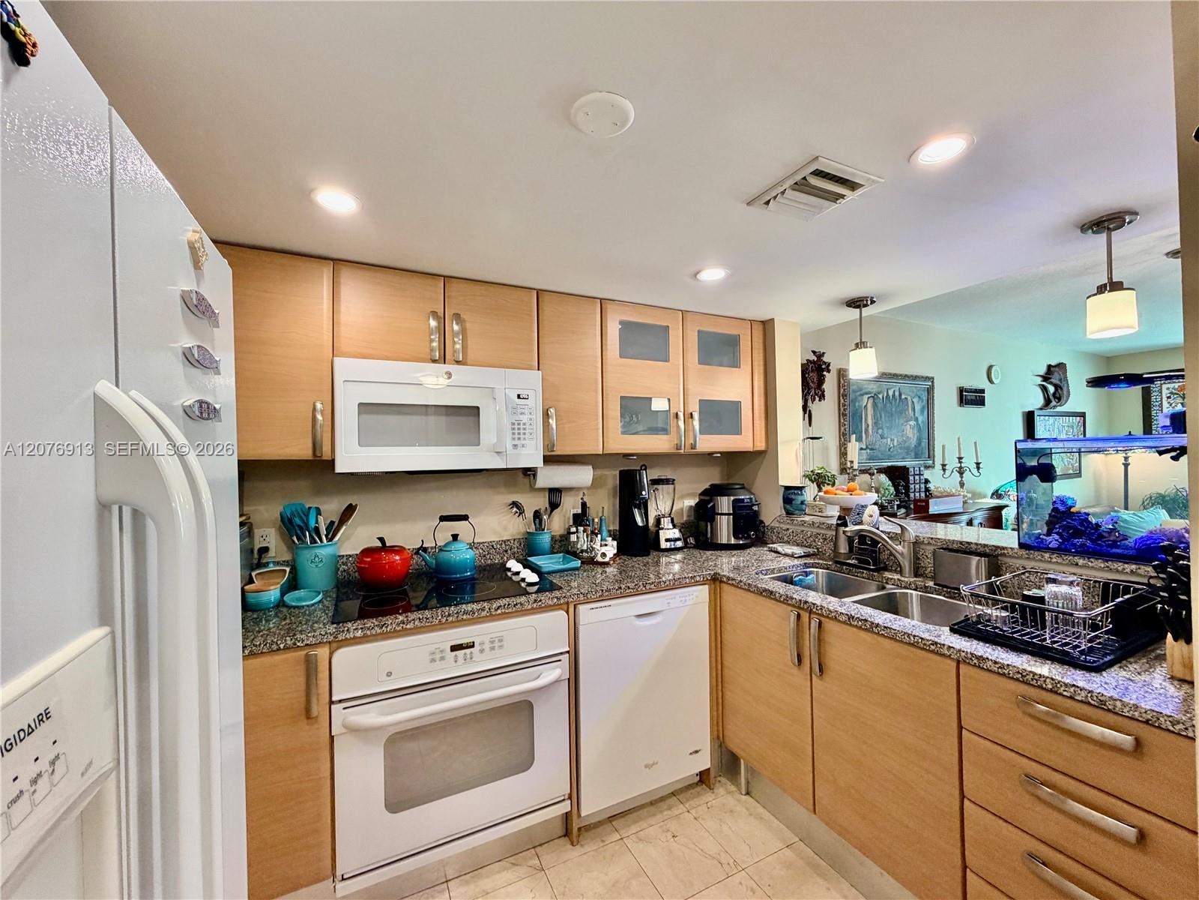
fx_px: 485
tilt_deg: +1.1
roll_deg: +0.7
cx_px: 600
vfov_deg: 85.7
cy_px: 450
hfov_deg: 102.1
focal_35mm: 14
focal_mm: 2.22
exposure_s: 1/60
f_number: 2.2
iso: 160
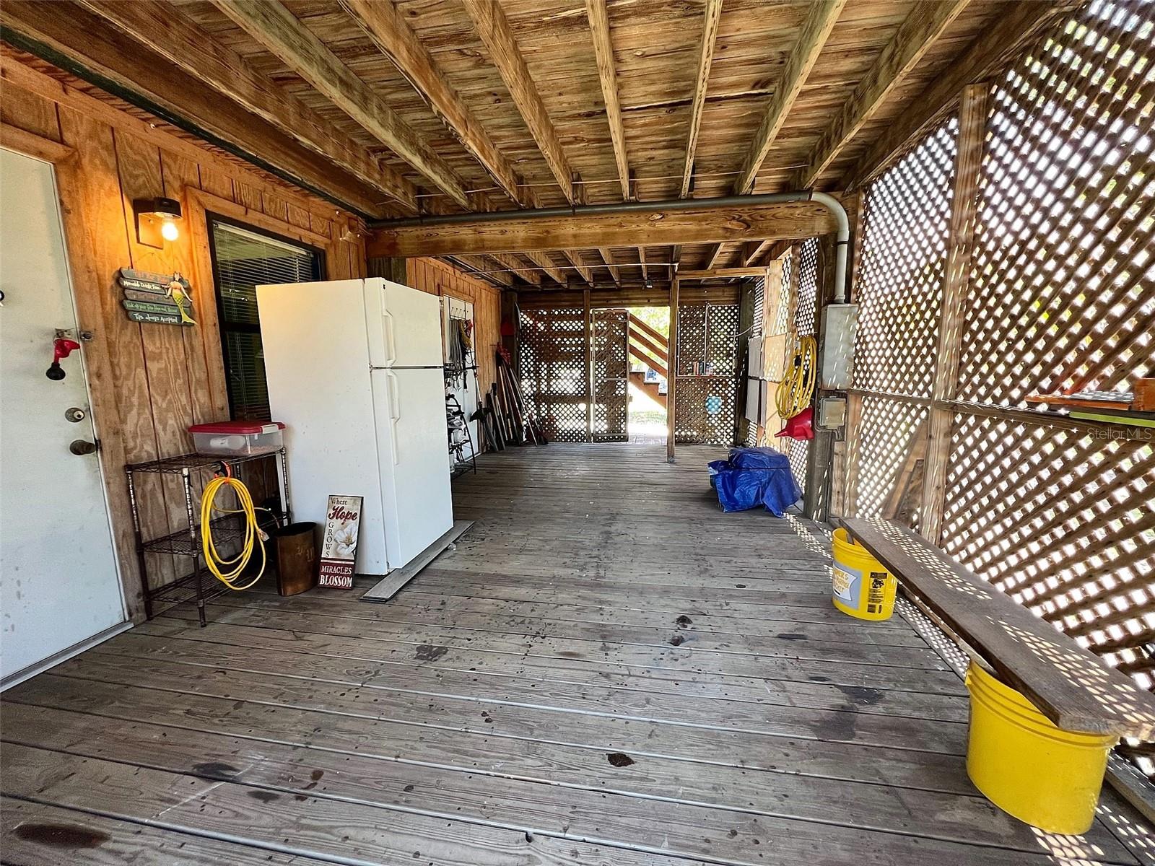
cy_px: 433
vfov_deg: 89.9
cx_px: 578
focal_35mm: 13
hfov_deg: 106.2
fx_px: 434
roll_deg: +0.5
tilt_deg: -8.5
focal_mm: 1.57
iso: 160
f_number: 1.8
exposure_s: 1/99
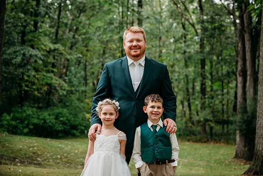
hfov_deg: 32.2
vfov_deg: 21.8
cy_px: 76
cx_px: 145
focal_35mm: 62
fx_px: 456
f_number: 2.8
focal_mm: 55
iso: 200
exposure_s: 1/400
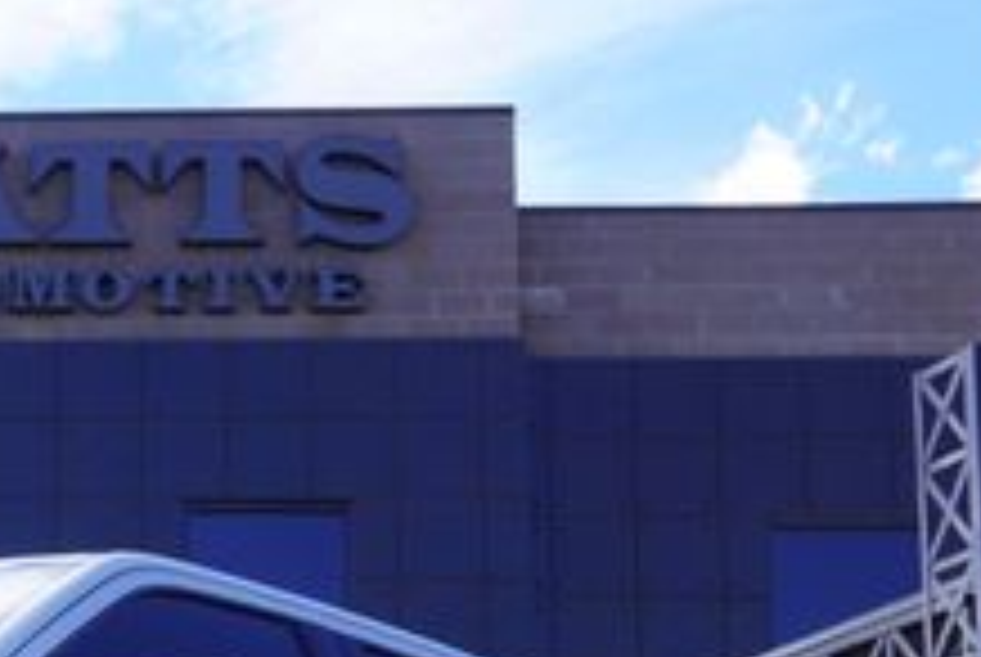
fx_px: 2769
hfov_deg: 19.2
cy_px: 886
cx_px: -112
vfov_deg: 13.0
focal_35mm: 101
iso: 100
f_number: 7.1
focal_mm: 23
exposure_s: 1/100
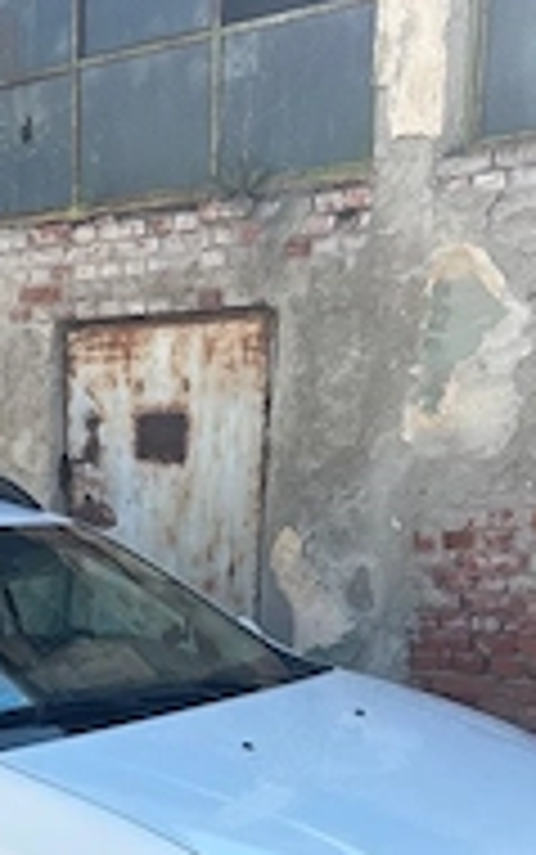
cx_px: 27
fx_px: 1354
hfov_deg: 21.8
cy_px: 752
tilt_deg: -10.7
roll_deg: -0.5
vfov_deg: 33.4
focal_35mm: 58
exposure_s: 1/1499
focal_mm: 5.96
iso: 50
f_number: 1.6
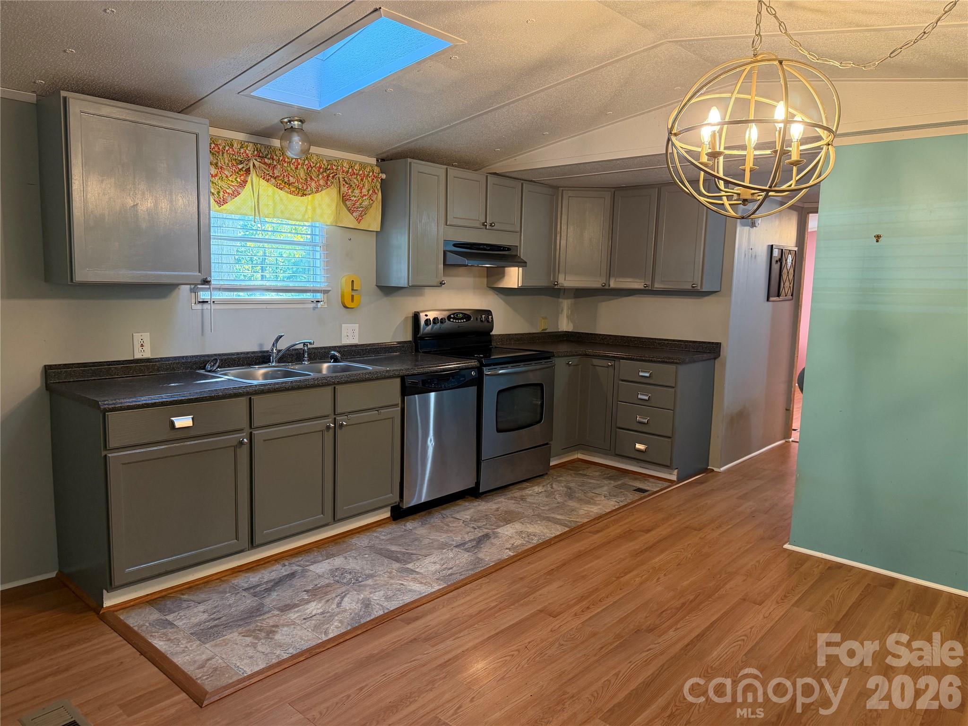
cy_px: 363
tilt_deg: -7.5
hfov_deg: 71.6
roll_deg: -1.7
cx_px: 484
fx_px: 671
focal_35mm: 24
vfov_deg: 56.8
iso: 250
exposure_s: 1/60
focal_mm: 6.76
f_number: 1.78
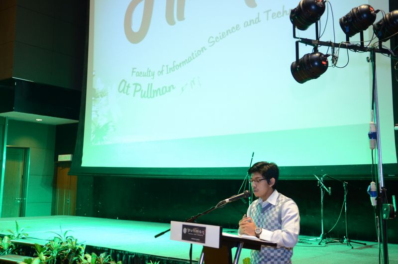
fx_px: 463
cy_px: 132
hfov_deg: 46.5
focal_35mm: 42
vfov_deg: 31.8
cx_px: 199
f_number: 2.8
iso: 1600
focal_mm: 28
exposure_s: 1/60
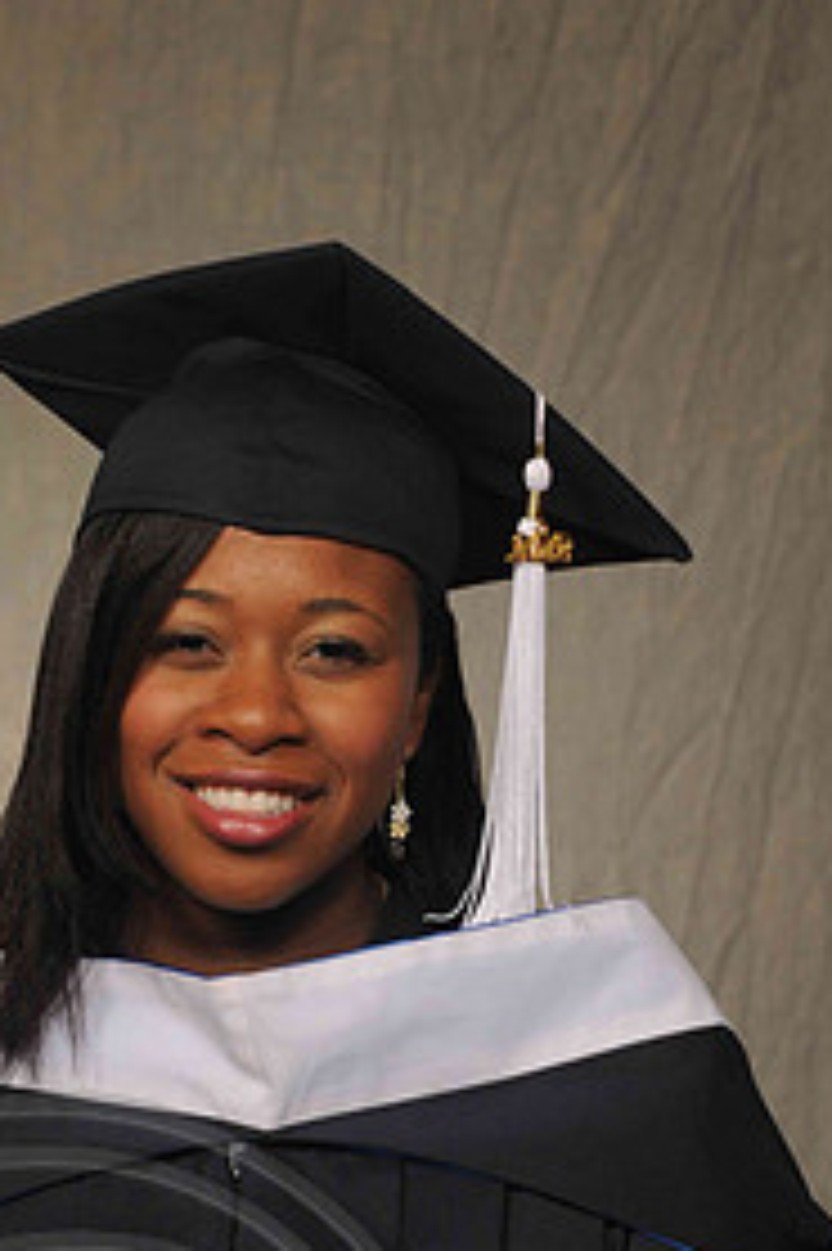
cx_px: 232
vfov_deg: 11.3
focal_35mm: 182
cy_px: 950
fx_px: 6310
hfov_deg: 7.5
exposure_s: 1/125
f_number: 5.6
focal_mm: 75
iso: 200
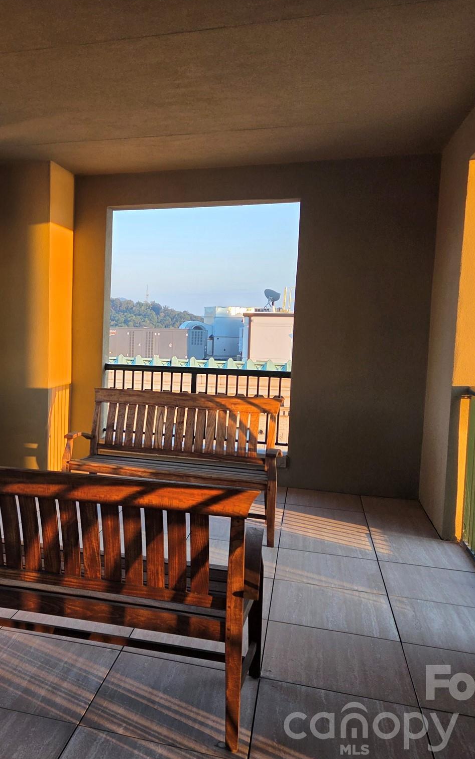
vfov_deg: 58.1
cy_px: 378
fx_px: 683
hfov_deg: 36.5
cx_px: 72
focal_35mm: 33
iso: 32
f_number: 1.8
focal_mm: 5.4
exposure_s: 1/120
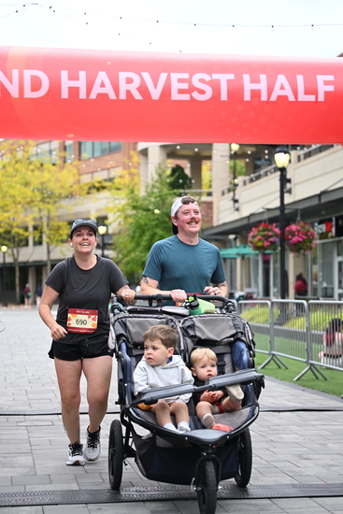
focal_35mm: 70
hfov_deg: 19.5
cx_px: 172
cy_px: 257
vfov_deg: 28.8
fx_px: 1000
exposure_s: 1/2000
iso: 640
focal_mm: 70
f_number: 2.8
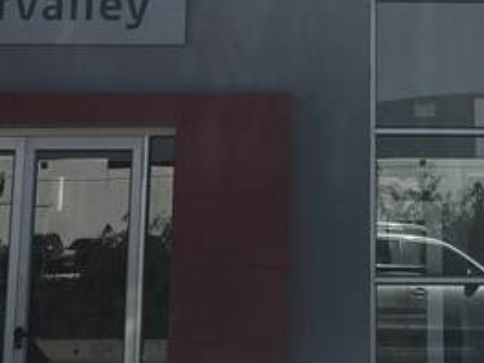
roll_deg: -0.5
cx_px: 380
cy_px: -24
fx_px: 1188
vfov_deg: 16.9
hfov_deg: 22.7
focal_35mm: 85
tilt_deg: +11.7
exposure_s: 1/4808
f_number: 1.8
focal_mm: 3.99
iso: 20
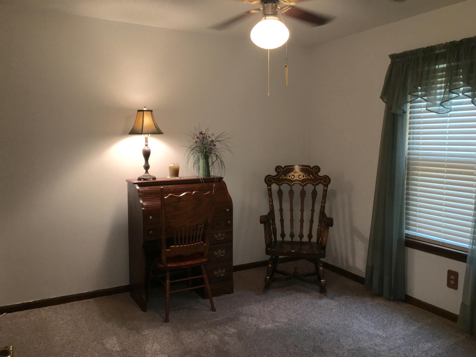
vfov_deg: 48.2
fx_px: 399
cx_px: 238
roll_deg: -1.3
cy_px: 178
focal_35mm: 29
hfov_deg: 61.7
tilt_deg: -4.0
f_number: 2.2
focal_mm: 4.15
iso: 50
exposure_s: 1/30
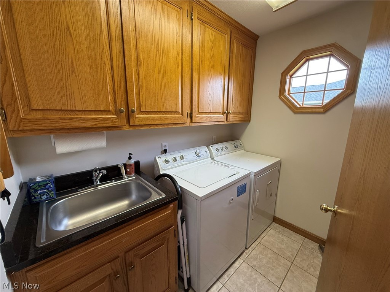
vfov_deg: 85.7
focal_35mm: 14
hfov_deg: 102.1
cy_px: 146
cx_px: 195
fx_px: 158
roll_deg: -0.3
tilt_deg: -12.1
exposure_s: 1/120
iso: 200
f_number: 2.2
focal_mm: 2.22
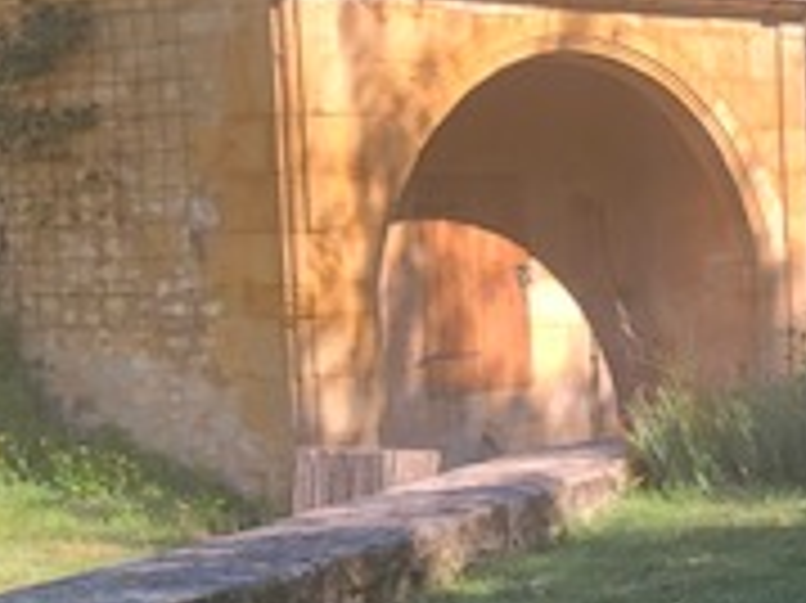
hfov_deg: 17.7
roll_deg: +1.1
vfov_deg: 14.8
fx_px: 2327
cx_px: 1202
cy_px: 342
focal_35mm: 100
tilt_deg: -2.0
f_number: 1.8
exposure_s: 1/191
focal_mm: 3.99
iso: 20
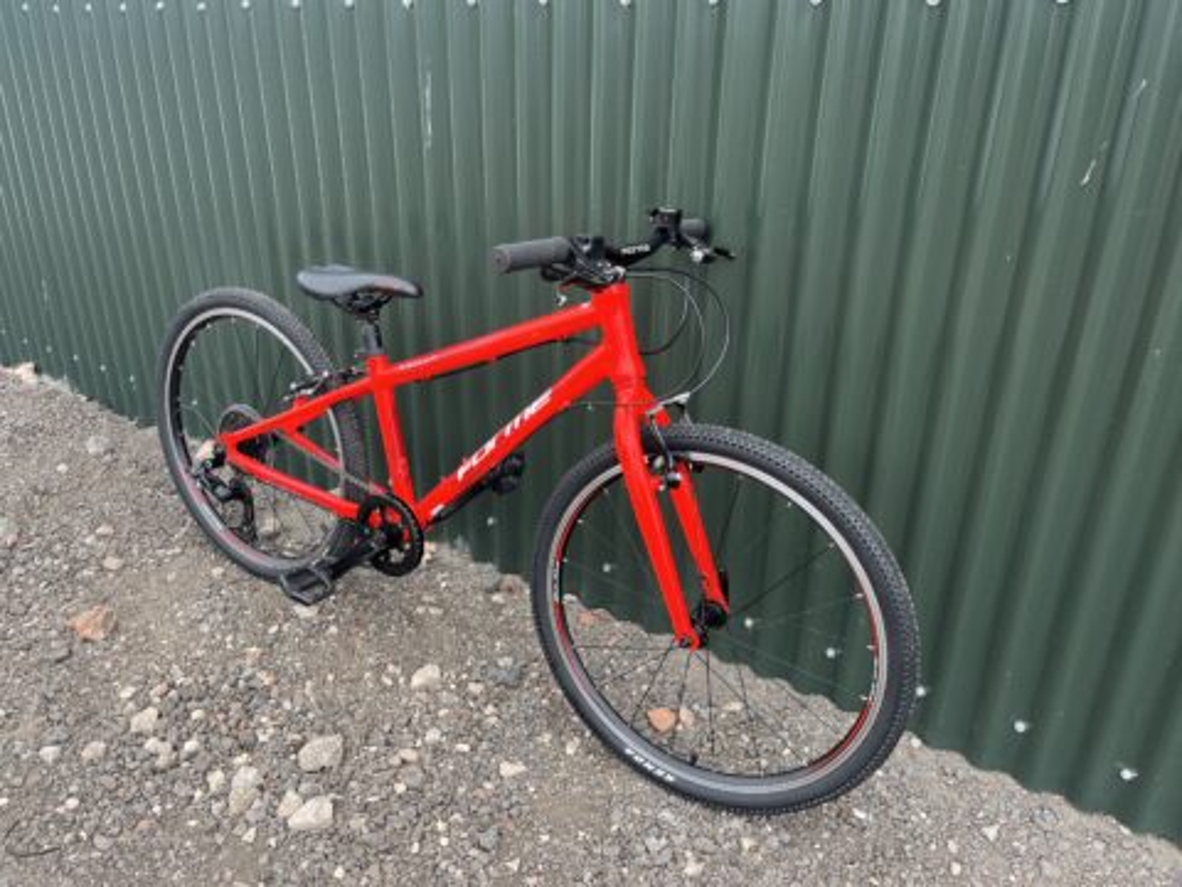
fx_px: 888
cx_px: 591
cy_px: 444
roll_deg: -2.2
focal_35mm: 26
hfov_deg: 67.3
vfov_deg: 53.1
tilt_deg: -23.8
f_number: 1.6
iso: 50
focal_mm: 5.1
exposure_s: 1/309
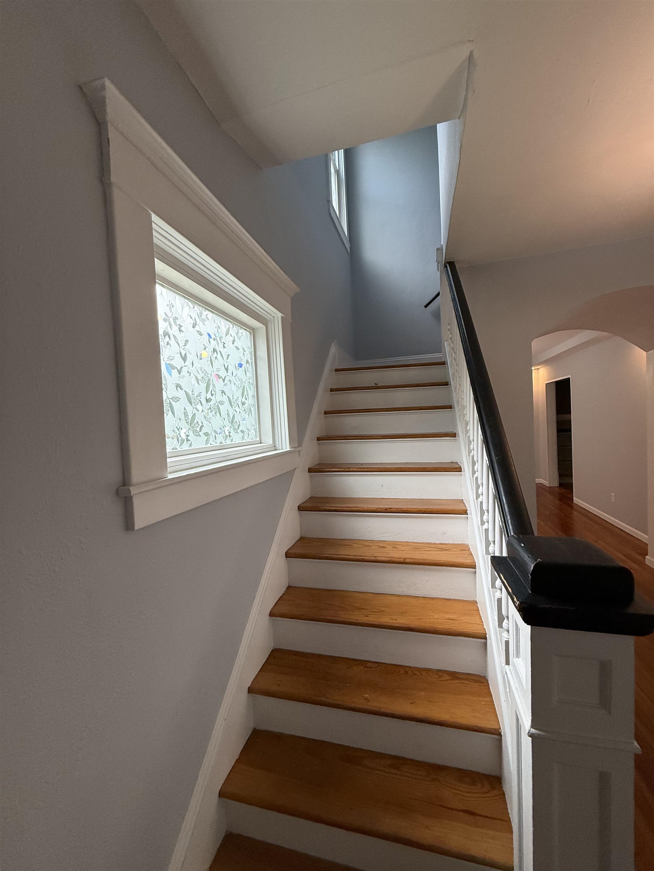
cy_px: 436
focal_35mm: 14
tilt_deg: -0.7
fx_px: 353
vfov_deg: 102.1
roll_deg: +3.7
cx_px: 327
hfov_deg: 85.7
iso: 200
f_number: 2.2
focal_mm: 2.22
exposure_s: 1/120
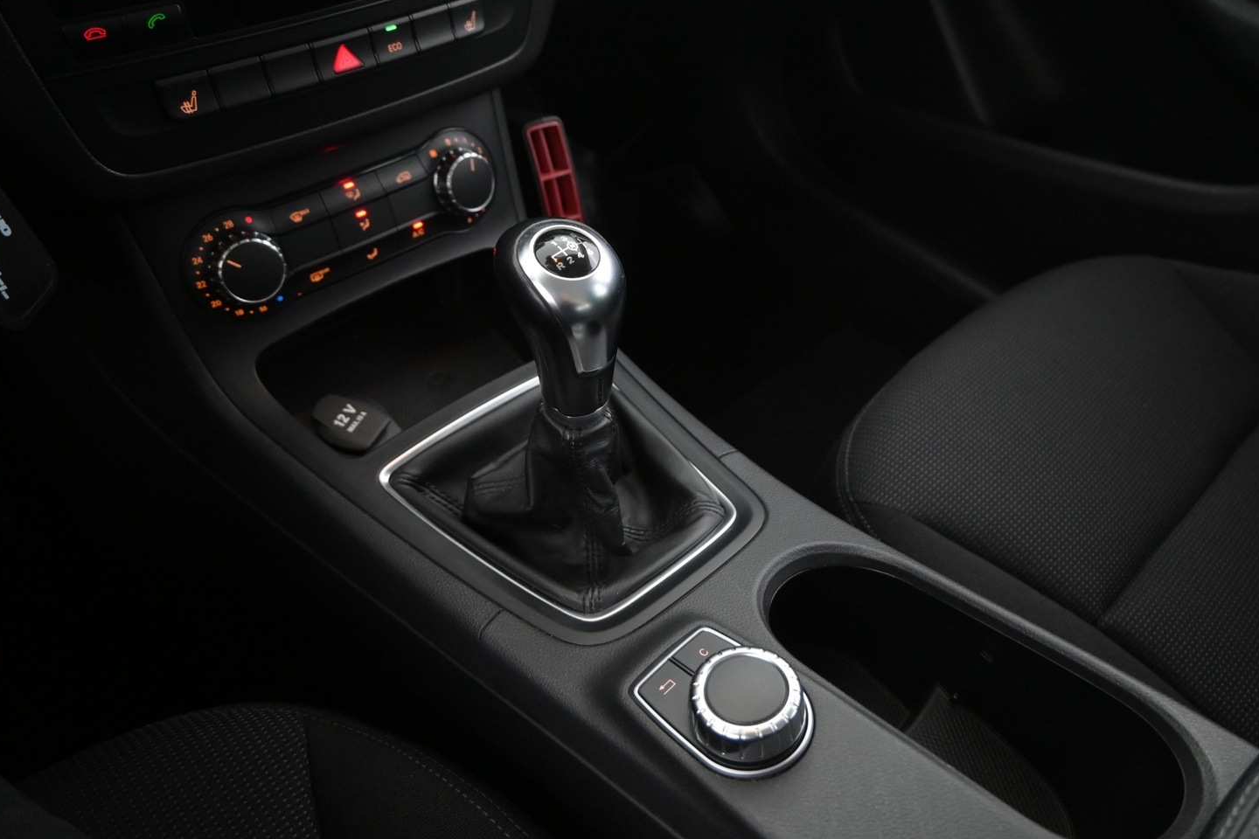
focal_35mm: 27
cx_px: 641
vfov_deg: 47.9
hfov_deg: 67.4
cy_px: 409
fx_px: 944
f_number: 3.5
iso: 2500
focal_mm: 16
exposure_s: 1/30
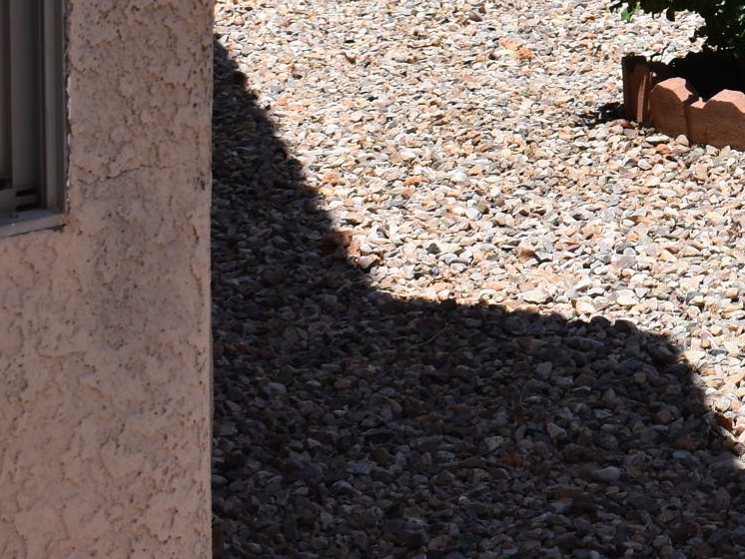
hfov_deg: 12.8
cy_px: -204
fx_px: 3120
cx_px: 1144
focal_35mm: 145
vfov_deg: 10.0
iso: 100
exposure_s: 1/320
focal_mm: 25
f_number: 9
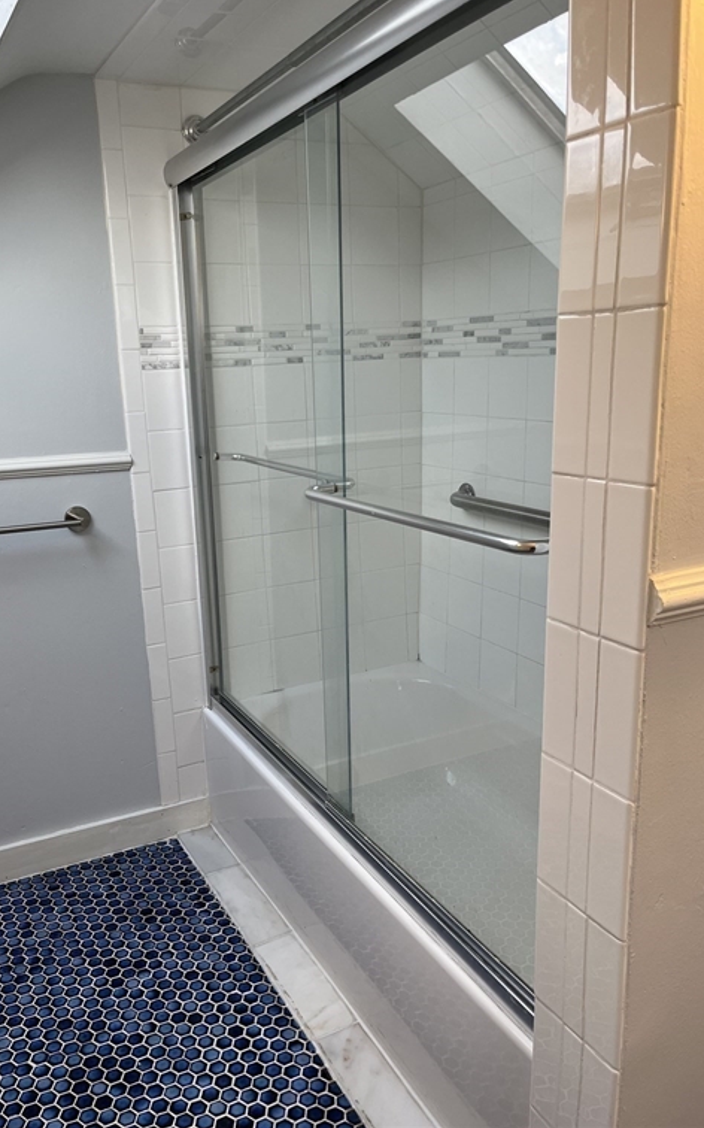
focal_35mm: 28
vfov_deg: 66.5
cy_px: 557
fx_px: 860
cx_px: 297
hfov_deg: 44.4
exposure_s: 1/120
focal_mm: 5.1
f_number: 1.6
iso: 80
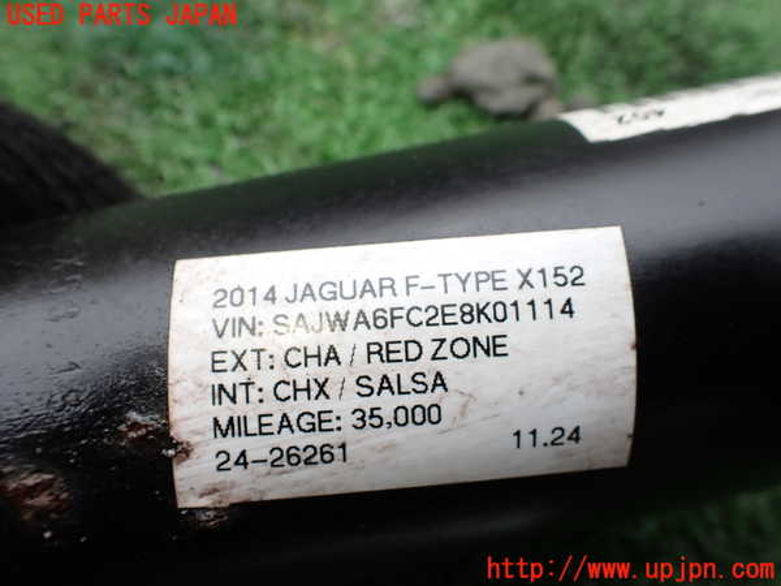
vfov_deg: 46.8
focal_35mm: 30
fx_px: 677
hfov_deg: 60.0
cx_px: 390
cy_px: 293
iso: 100
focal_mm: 5.4
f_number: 3.2
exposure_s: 1/200
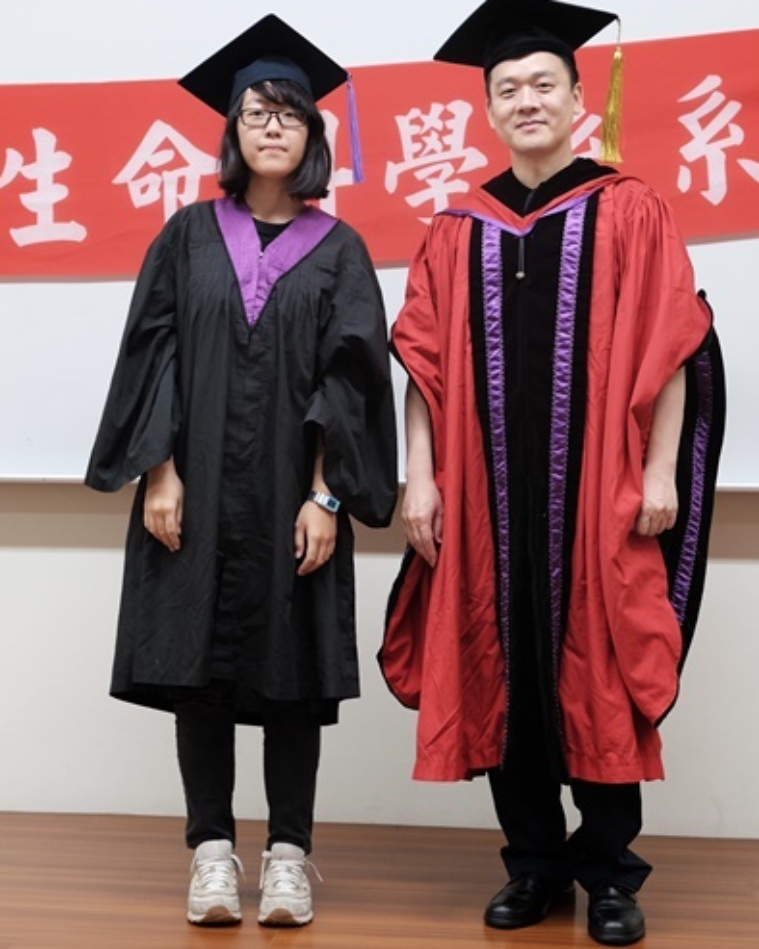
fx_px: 1573
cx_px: 378
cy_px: 402
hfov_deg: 27.1
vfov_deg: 33.5
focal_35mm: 56
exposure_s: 1/150
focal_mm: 32.9
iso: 1600
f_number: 3.6
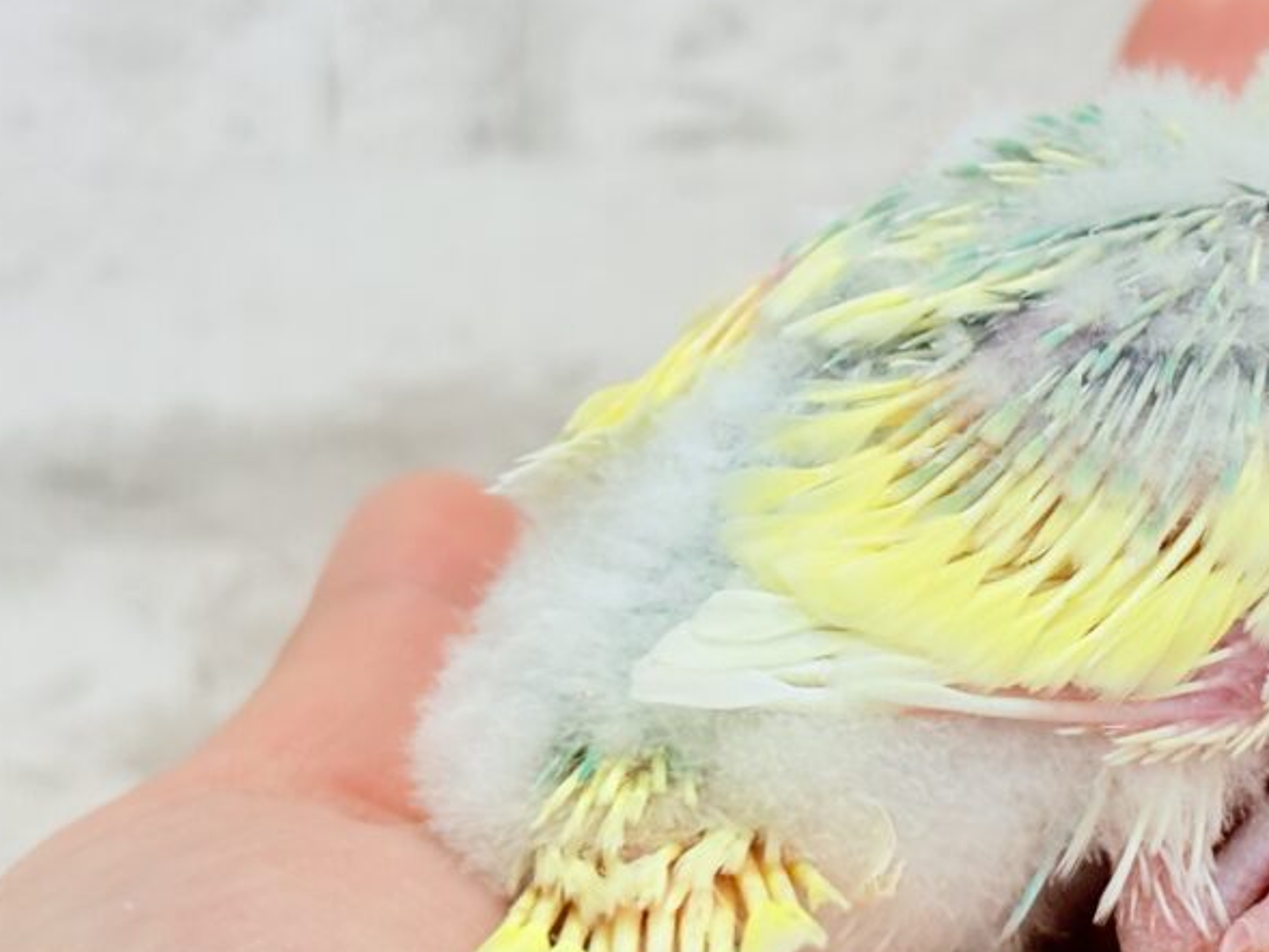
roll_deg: +2.5
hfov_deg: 18.2
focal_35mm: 106
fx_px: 3887
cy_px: 500
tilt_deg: -9.2
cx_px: 1191
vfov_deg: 14.0
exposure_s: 1/100
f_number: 1.6
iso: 64
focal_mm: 5.96
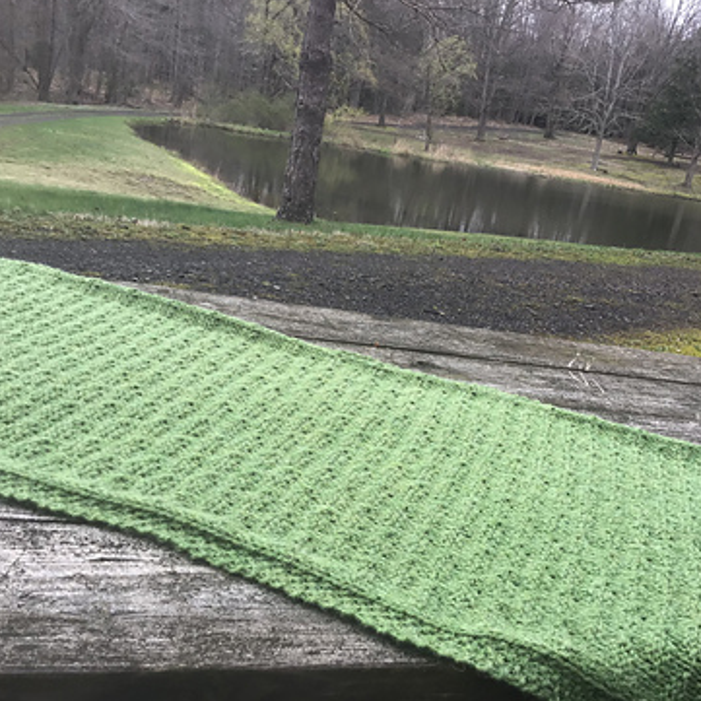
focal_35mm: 38
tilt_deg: -16.7
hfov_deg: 43.8
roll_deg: -10.5
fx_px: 871
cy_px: 352
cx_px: 388
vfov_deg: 43.9
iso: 25
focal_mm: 3.3
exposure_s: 1/120
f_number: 2.4
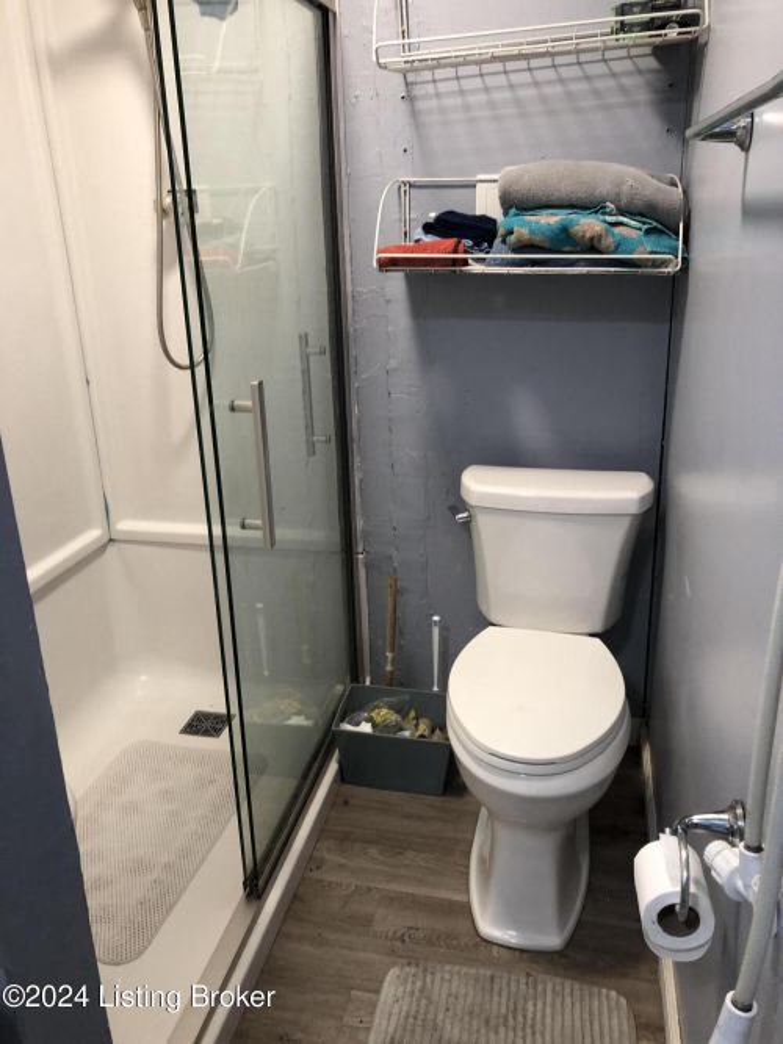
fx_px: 845
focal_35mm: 28
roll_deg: +2.3
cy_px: 522
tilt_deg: -18.2
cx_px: 392
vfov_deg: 63.5
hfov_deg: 49.7
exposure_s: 1/20
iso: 40
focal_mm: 3.99
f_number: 1.8
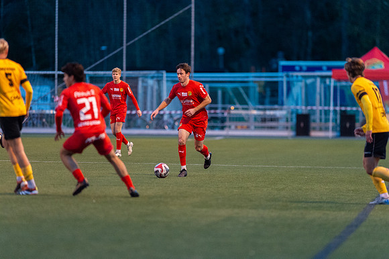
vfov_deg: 4.6
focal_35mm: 300
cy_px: 130
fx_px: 3240
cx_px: 194
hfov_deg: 6.9
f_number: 3.2
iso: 8000
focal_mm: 300
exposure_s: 1/800
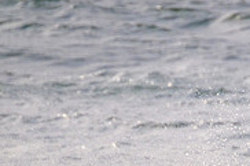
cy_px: 231
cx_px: 387
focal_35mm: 2549
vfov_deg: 0.5
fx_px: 17685
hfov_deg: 0.8
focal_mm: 800
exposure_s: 1/2000
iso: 1100
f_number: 11
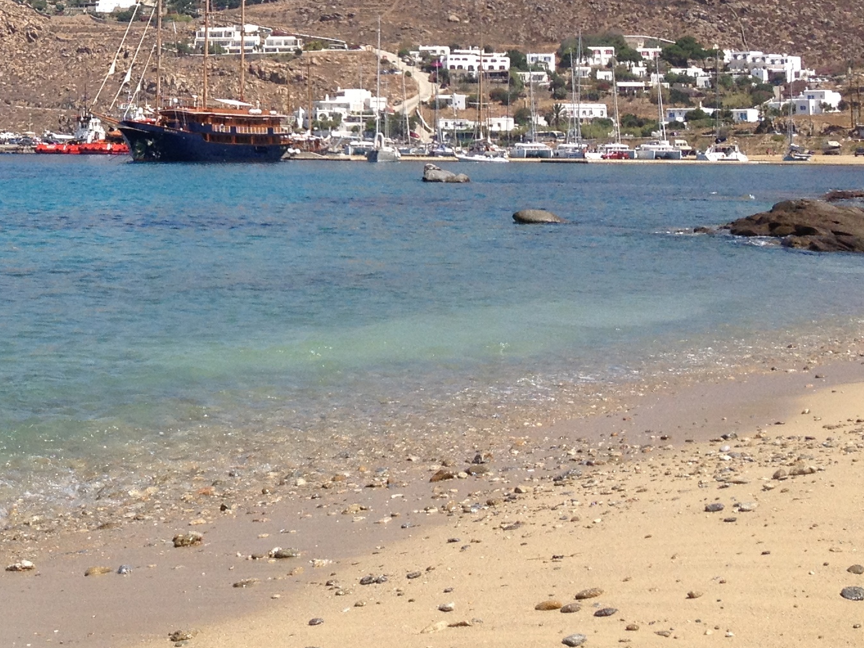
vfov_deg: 17.0
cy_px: -6
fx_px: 2122
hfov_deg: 22.3
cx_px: 46
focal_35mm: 85
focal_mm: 4.28
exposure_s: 1/2123
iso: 50
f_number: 2.4
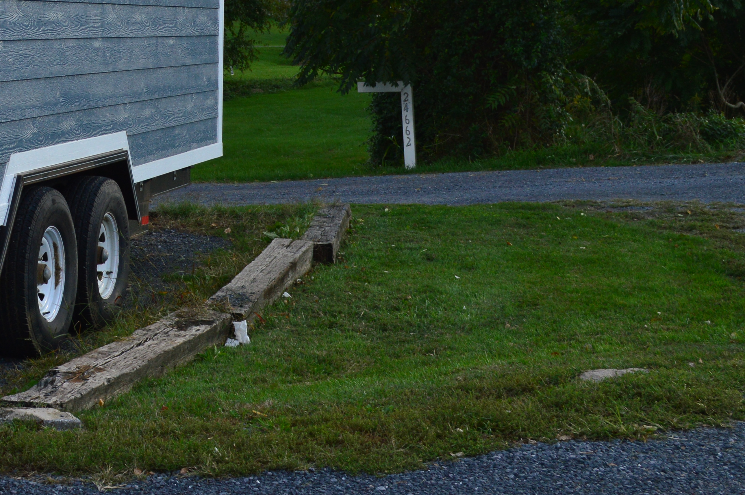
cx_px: 18
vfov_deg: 15.8
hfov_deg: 23.3
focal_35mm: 84
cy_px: -30
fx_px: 1737
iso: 200
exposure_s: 1/250
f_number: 8
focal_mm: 24
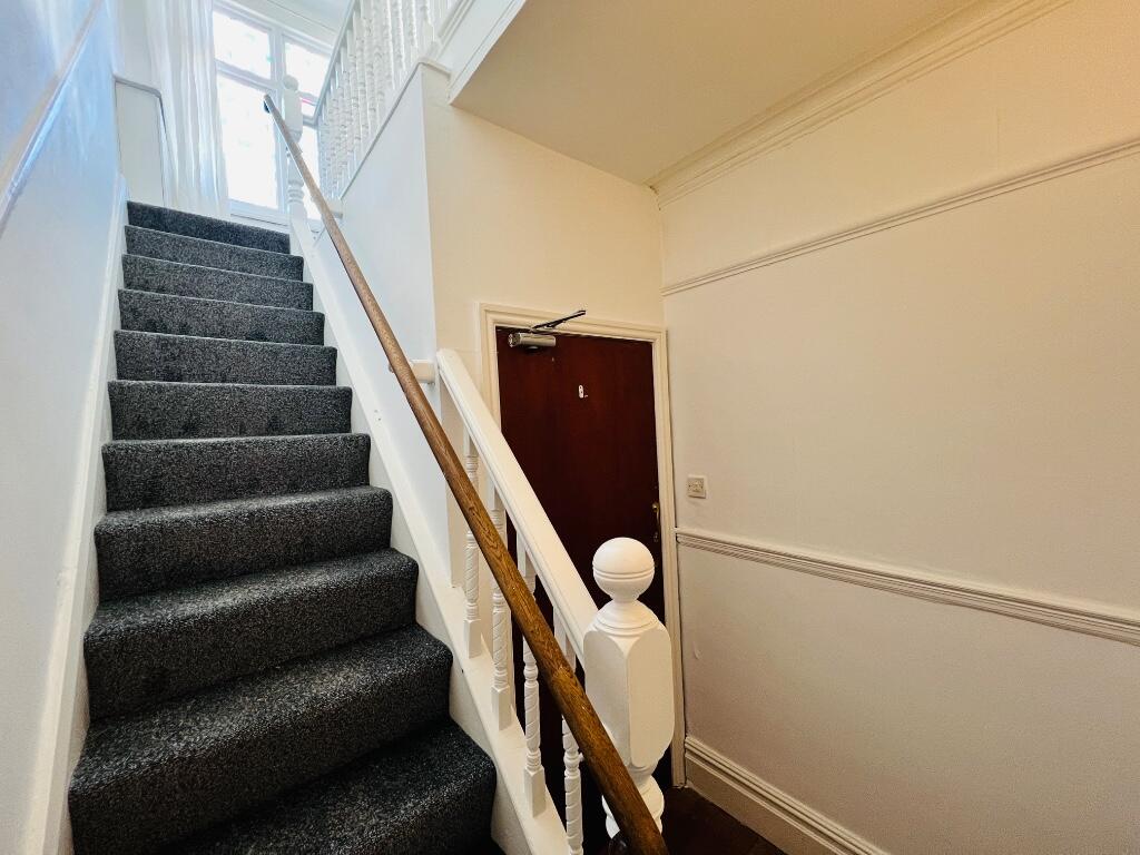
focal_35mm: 13
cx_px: 570
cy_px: 428
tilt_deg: -0.7
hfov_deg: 106.2
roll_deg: +2.9
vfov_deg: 89.9
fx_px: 428
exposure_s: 1/50
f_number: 1.8
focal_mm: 1.57
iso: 250
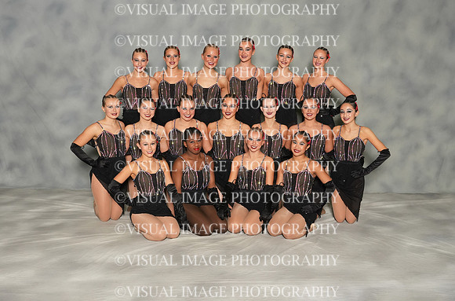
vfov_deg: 28.8
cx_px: 228
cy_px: 150
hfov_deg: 42.4
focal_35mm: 46
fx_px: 586
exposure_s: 1/125
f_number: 8
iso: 800
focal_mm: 31
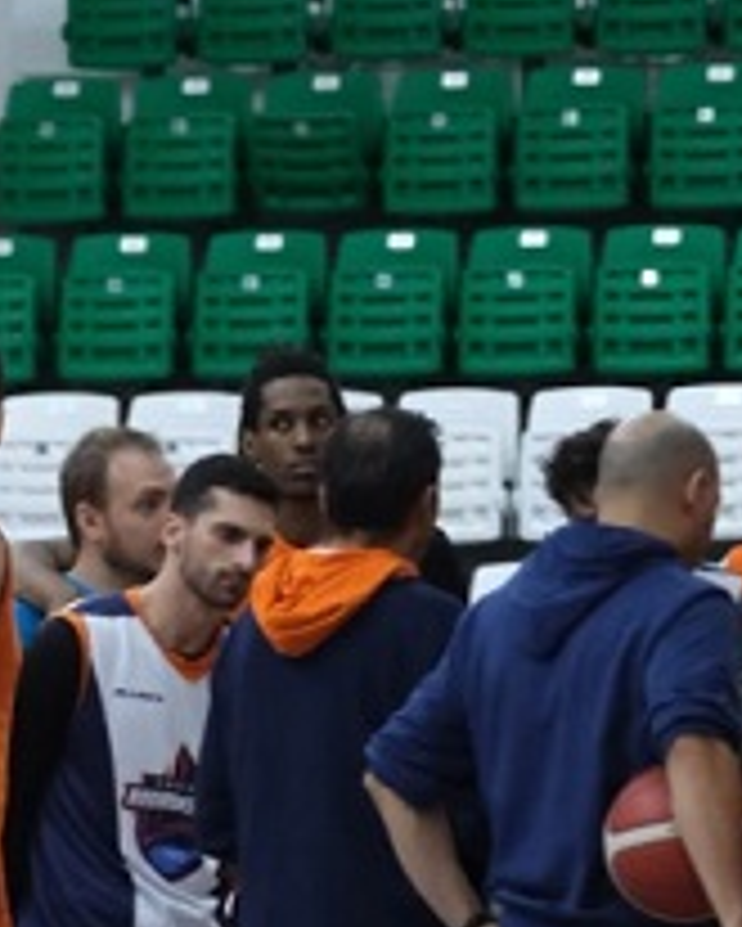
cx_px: 848
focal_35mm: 424
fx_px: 11630
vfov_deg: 4.6
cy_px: 387
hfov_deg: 3.6
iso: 6400
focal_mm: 68.7
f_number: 3.2
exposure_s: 1/500
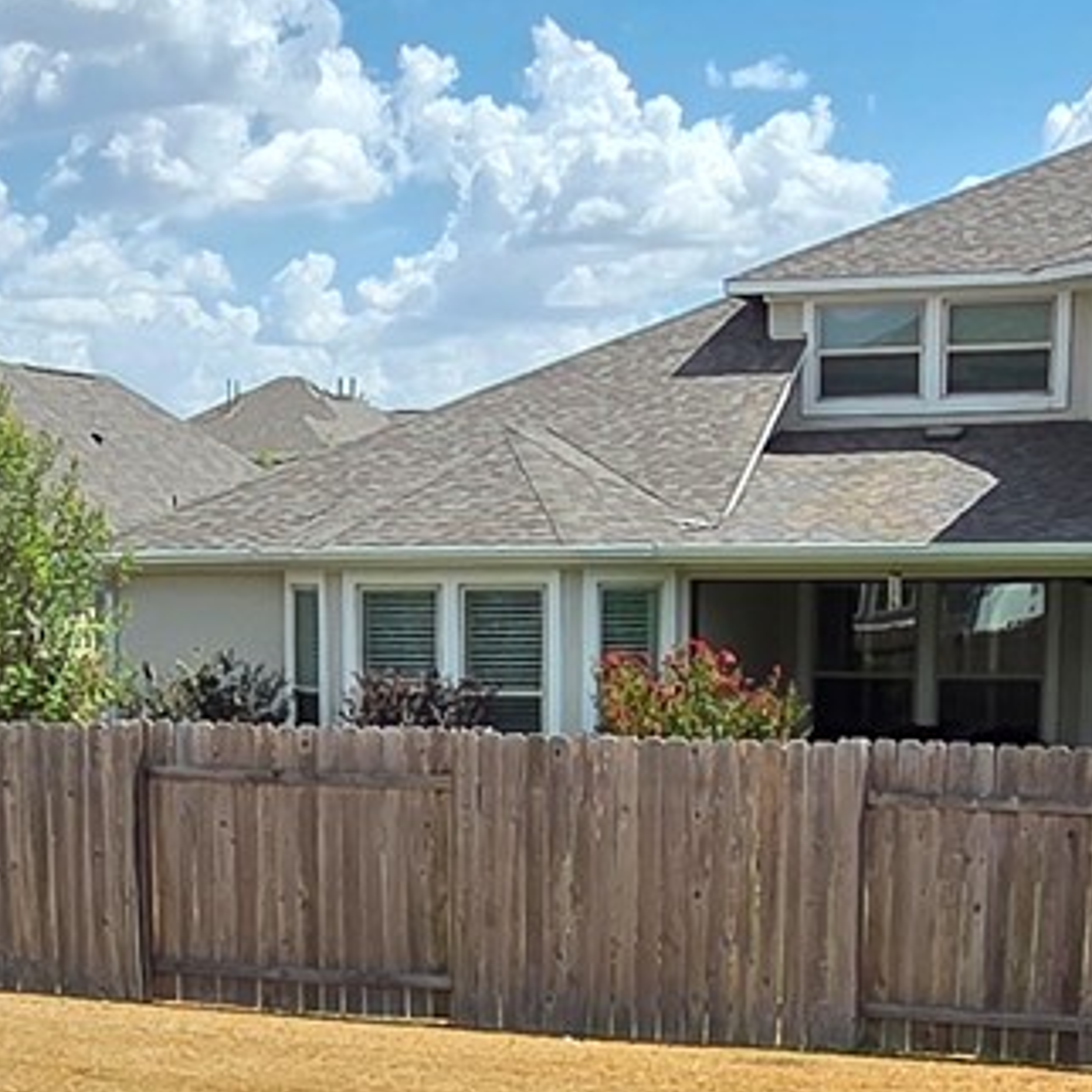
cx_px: 285
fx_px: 2605
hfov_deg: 23.5
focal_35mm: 73
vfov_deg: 23.0
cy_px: 990
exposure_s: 1/1387
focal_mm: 2.2
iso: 50
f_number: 2.2
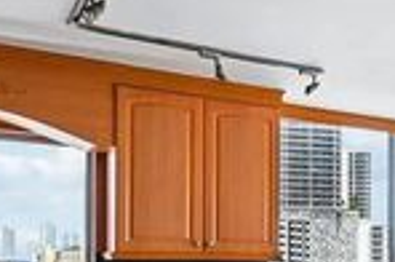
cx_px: 603
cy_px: 293
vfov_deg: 19.9
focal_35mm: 65
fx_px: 712
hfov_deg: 24.0
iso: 100
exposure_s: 1/100
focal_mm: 15
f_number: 8
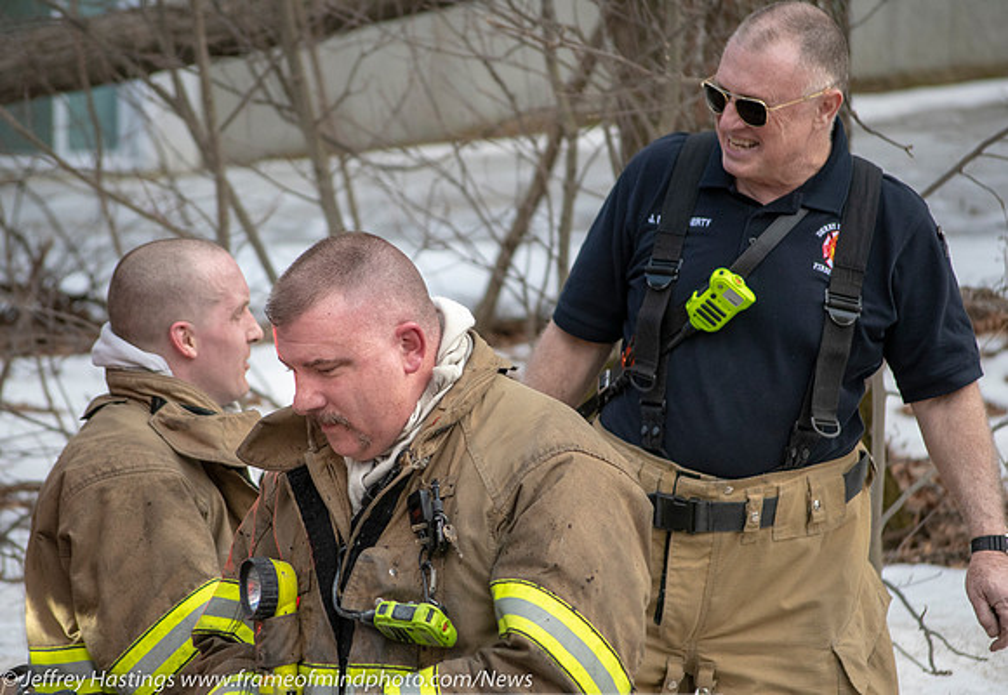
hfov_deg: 9.1
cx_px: 517
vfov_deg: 6.3
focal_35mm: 223
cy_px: 404
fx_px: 6316
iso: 640
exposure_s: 1/2000
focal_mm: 125
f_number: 4.8
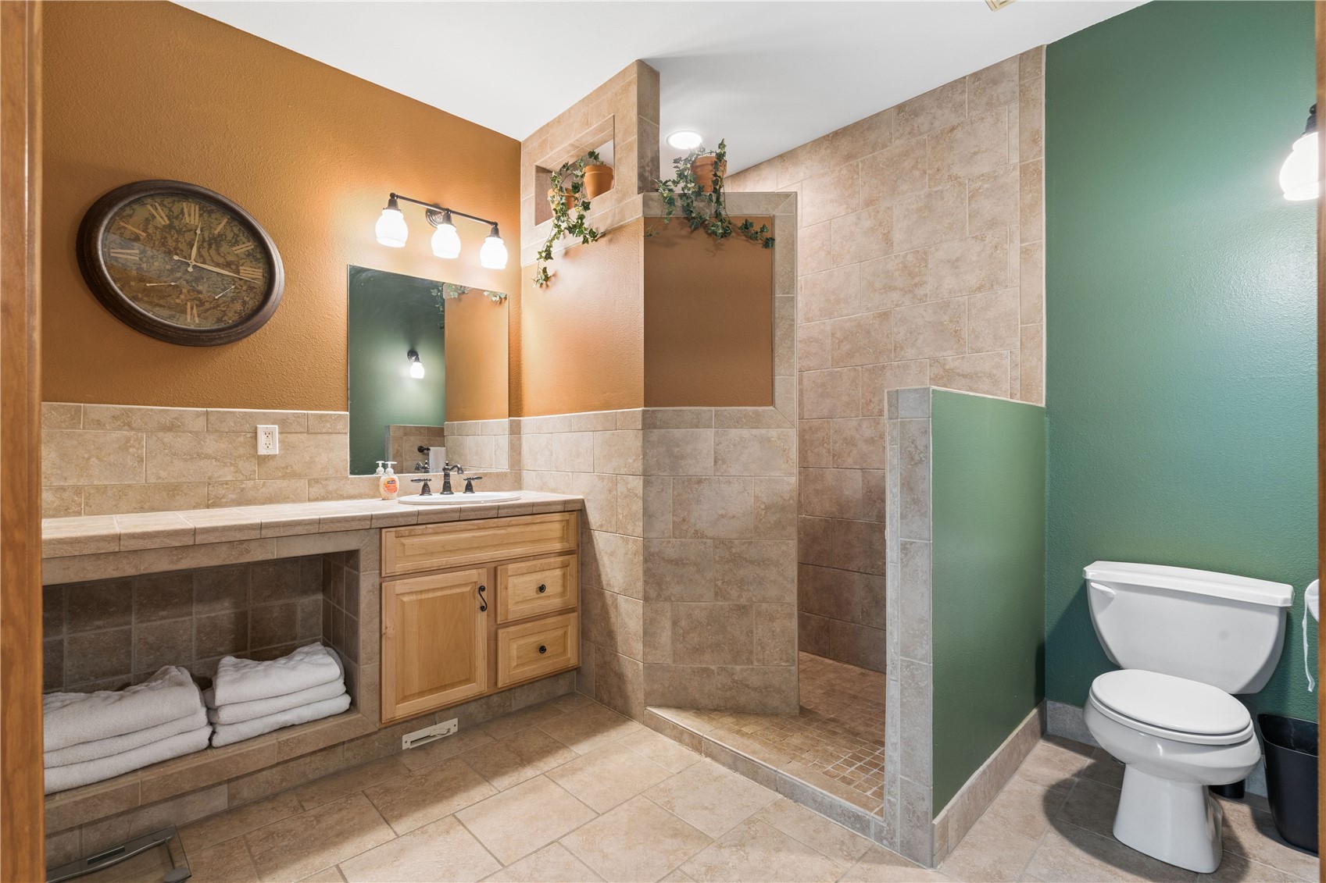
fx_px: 589
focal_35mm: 16
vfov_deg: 73.7
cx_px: 663
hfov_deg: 96.7
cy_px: 442
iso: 400
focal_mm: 16
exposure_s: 1/1.67
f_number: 10
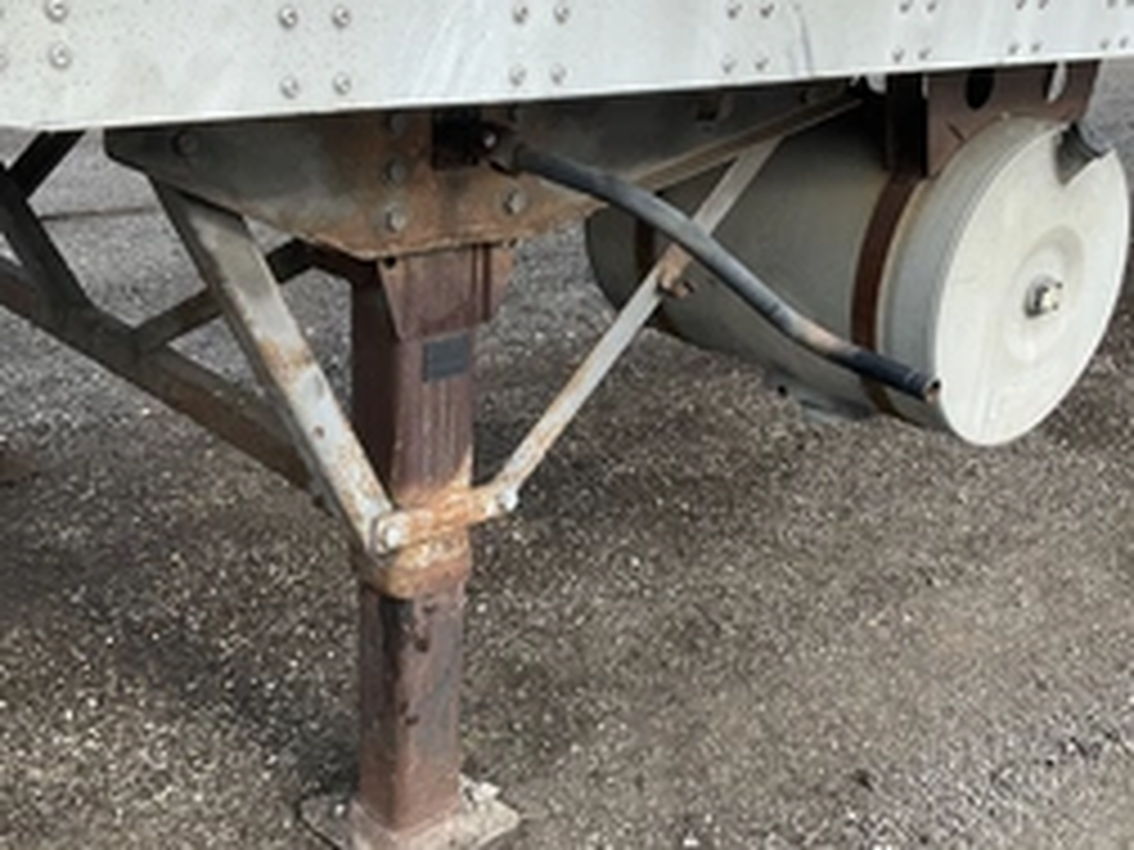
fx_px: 1507
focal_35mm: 46
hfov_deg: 41.2
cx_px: 612
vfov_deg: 31.5
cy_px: 486
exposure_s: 1/331
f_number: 1.8
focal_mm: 3
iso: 25
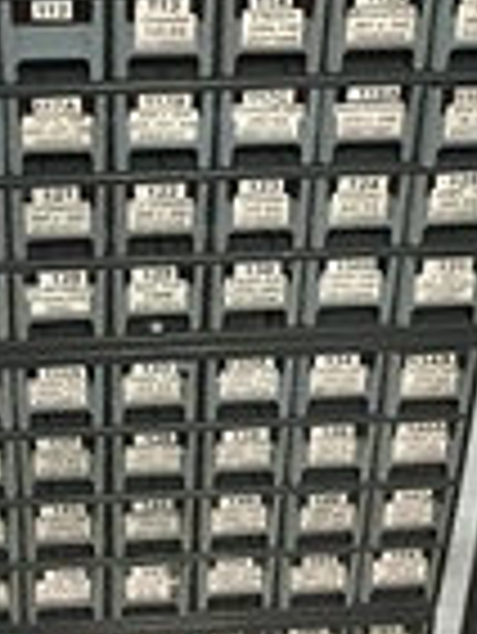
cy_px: 54
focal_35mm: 82
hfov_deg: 17.9
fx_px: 1504
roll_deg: -1.2
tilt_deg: -34.5
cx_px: 130
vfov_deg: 23.2
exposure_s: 1/30
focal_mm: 4.15
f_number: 2.2
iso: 160
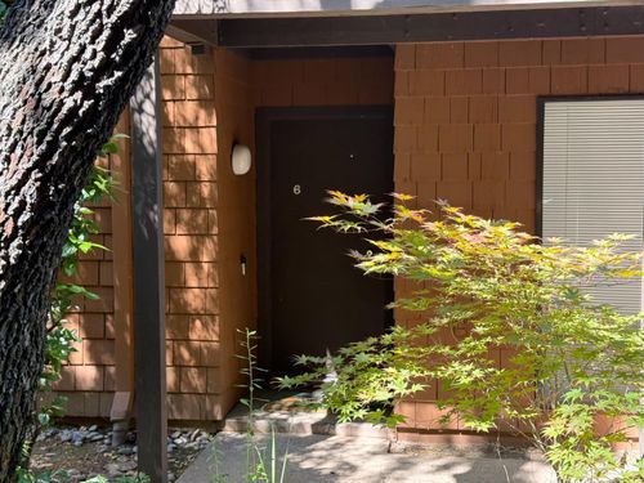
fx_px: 893
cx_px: 322
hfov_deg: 39.7
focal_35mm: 48
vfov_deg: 30.3
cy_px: 242
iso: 160
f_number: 1.78
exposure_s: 1/237
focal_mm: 6.76
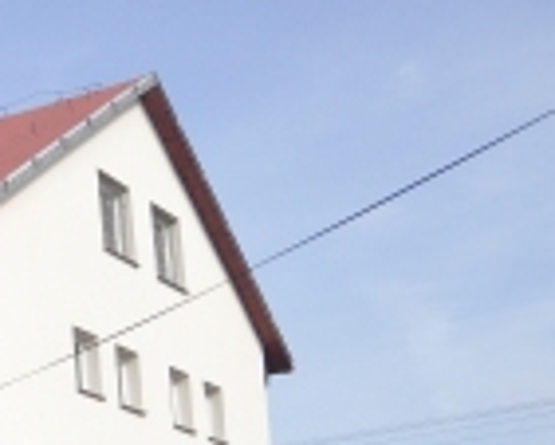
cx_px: -362
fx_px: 1556
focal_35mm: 95
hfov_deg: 17.4
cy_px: 510
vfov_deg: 15.7
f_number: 4.5
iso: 1000
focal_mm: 19
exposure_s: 1/4000
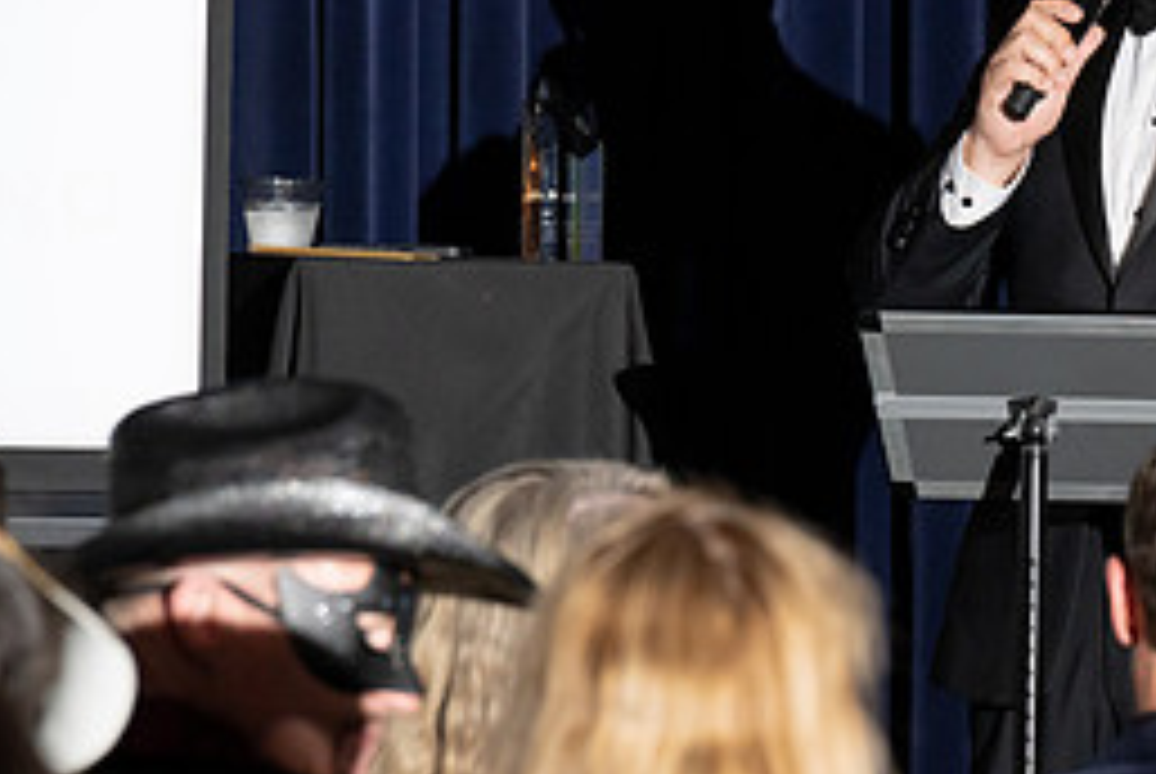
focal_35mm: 338
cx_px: 1134
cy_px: 286
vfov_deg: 4.1
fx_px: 10866
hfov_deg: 6.1
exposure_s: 1/200
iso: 2500
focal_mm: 150
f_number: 5
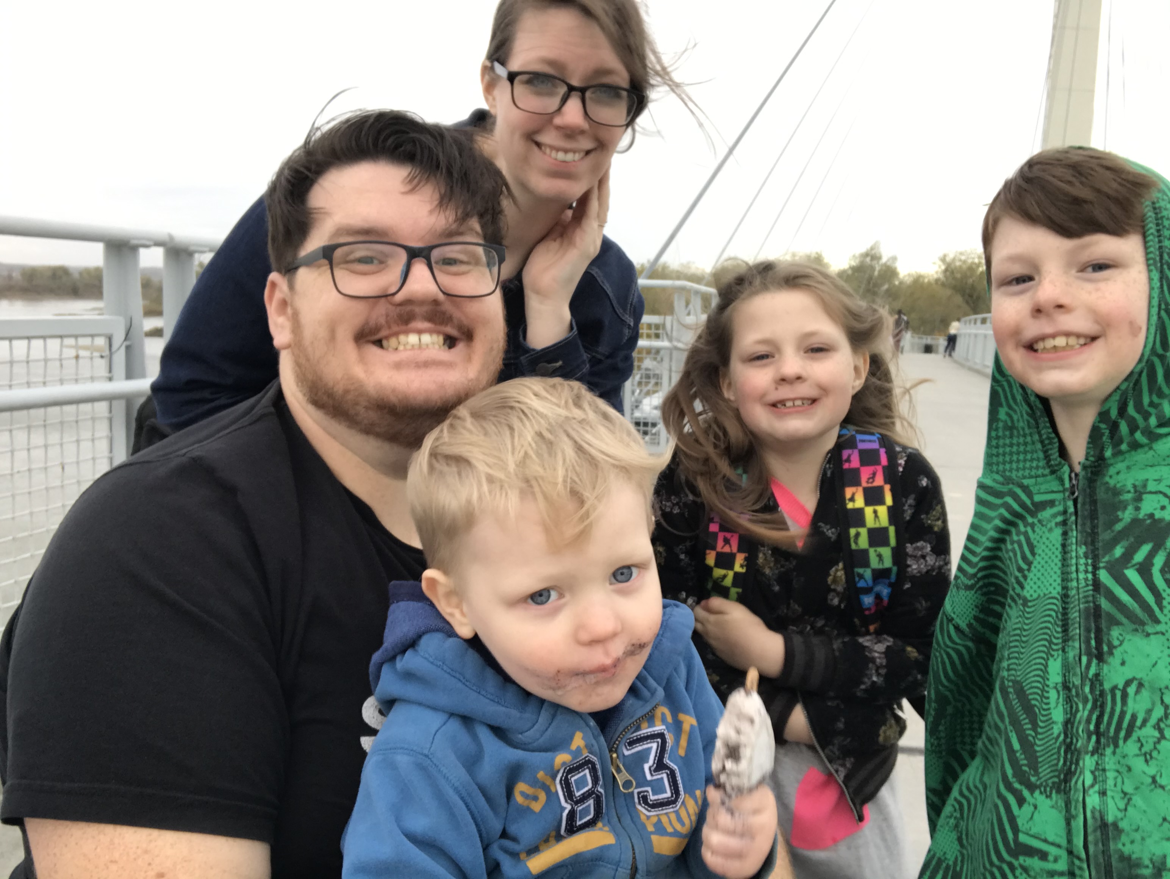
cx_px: 585
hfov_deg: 56.8
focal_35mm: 32
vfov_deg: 44.2
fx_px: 1082
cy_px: 440
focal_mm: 2.87
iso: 25
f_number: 2.2
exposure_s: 1/40
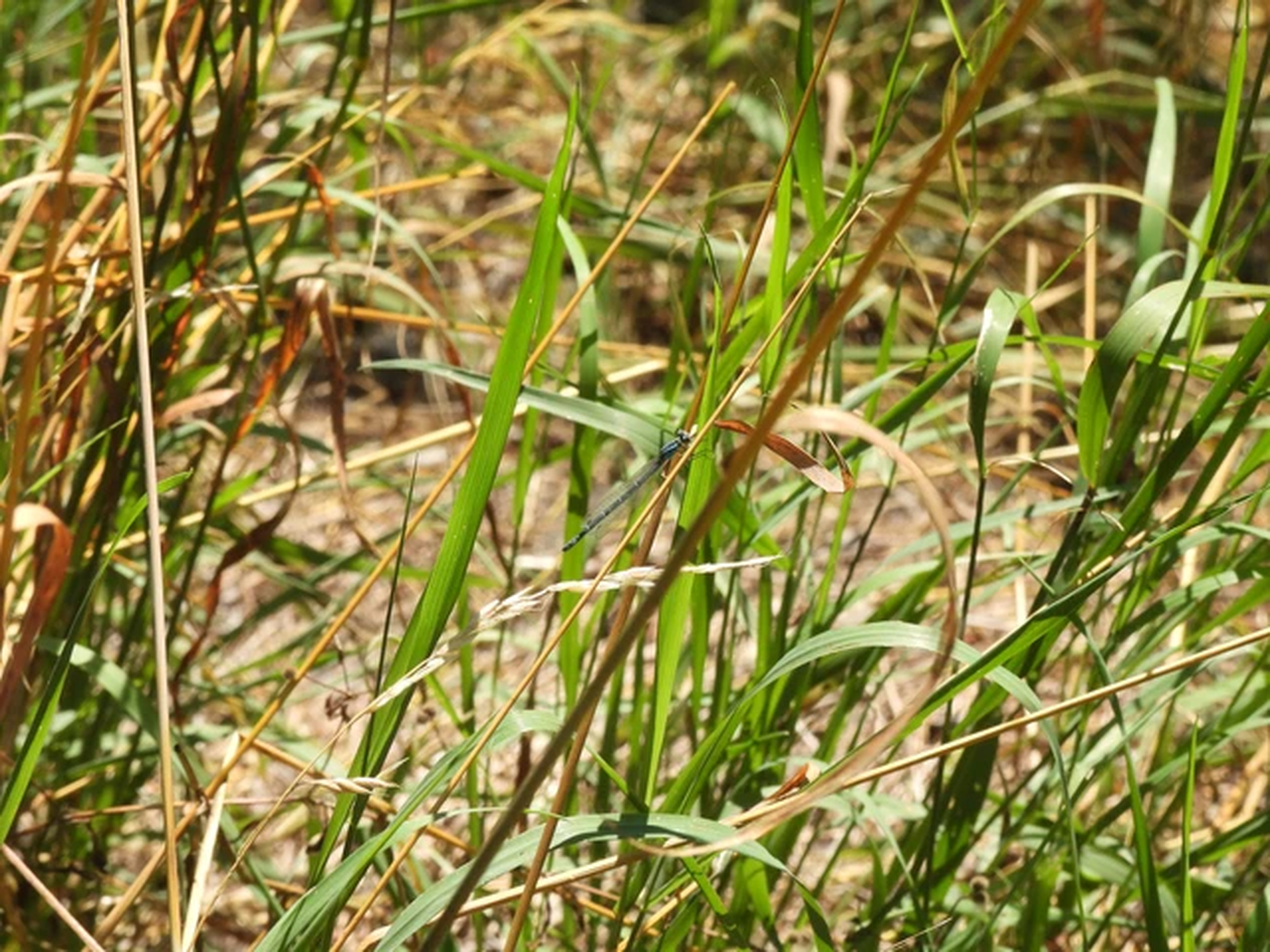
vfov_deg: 6.2
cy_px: 476
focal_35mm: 240
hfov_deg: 8.2
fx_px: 8805
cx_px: 635
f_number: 5.6
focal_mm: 42.8
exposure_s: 1/250
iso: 100
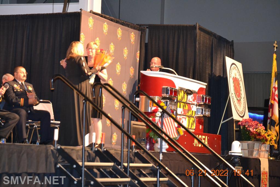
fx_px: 910
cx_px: 140
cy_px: 94
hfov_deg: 17.5
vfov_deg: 11.7
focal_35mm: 117
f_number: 4.5
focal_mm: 78
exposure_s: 1/60
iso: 3200
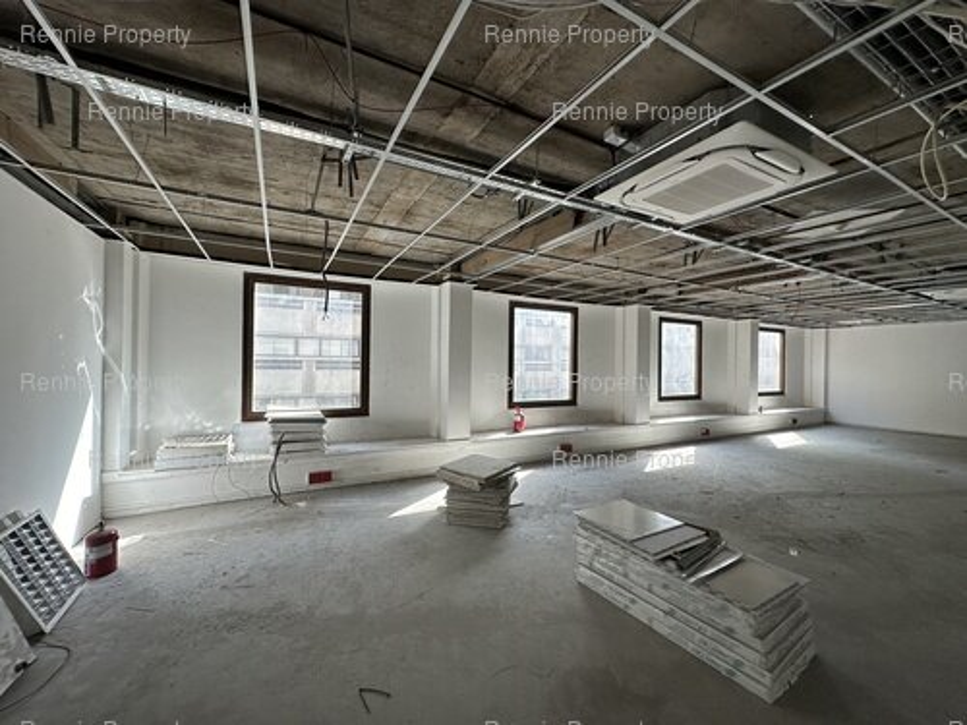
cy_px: 362
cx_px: 484
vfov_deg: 85.7
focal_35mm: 14
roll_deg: -1.3
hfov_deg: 102.1
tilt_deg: +0.5
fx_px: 391
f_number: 2.2
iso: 100
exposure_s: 1/100
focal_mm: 2.22
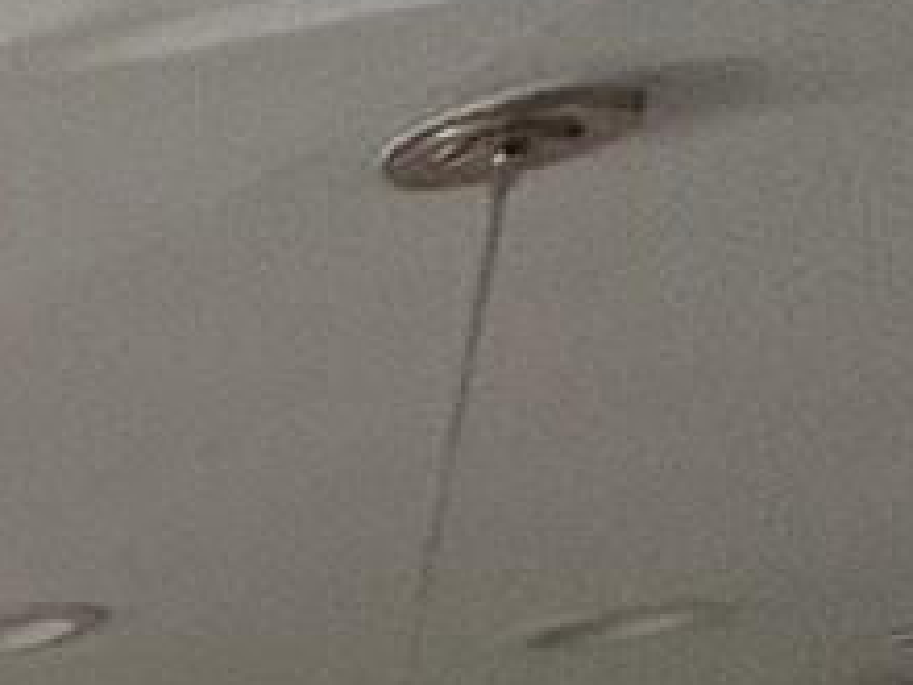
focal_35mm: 102
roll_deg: -0.3
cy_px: 2063
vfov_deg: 10.4
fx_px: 2690
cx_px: -2361
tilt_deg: -11.4
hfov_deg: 9.3
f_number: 2.2
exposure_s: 1/60
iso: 250
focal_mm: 2.22
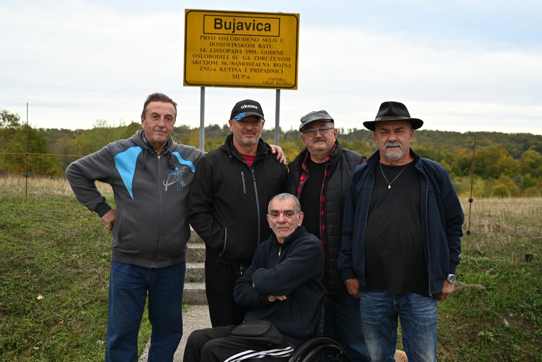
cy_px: 181
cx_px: 271
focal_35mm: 42
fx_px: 633
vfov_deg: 31.9
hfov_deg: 46.4
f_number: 4
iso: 200
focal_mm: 42
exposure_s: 1/250
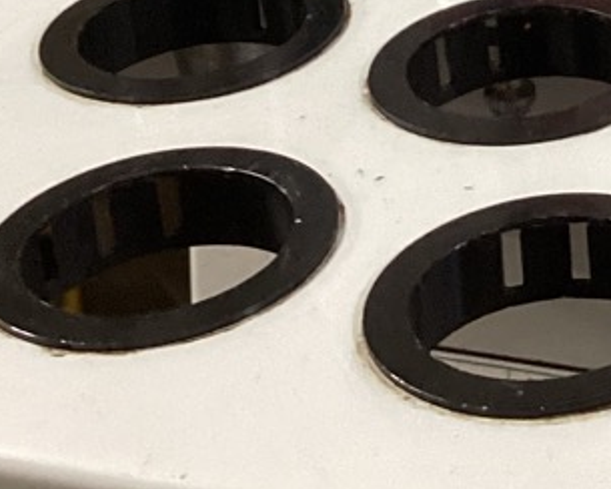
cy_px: -343
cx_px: 819
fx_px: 2297
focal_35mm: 127
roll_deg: +0.3
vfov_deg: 11.4
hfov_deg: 14.5
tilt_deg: -14.9
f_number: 2.4
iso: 200
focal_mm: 3.3
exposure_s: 1/60
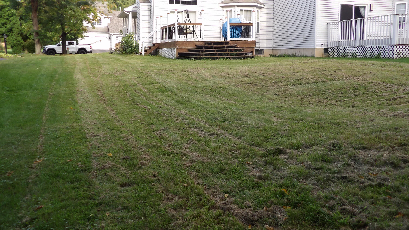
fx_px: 390
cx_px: 204
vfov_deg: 32.8
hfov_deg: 55.3
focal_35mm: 36
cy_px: 104
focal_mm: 5.9
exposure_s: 1/195
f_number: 3.1
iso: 100
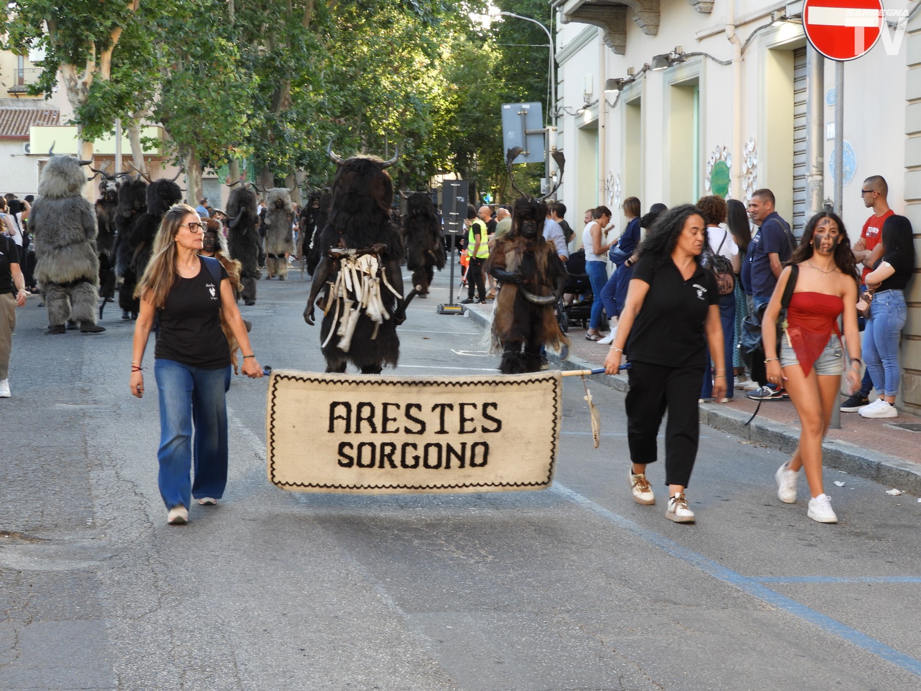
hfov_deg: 27.8
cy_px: 346
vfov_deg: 21.0
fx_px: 1862
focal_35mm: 70
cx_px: 460
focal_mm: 12.5
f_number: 4.5
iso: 100
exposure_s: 1/40
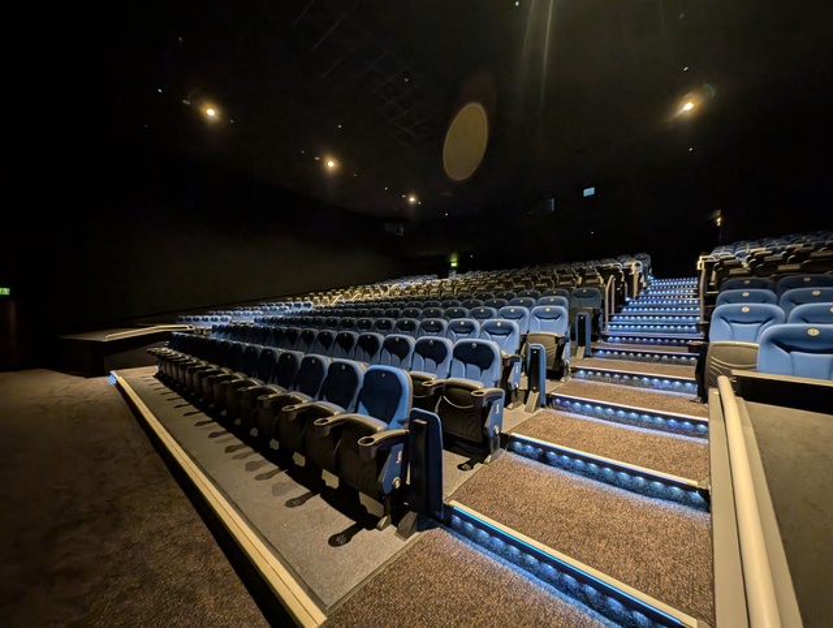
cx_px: 416
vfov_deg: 94.6
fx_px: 289
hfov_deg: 110.5
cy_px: 314
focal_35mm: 12
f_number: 1.95
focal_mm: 2.23
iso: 976
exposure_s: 1/10
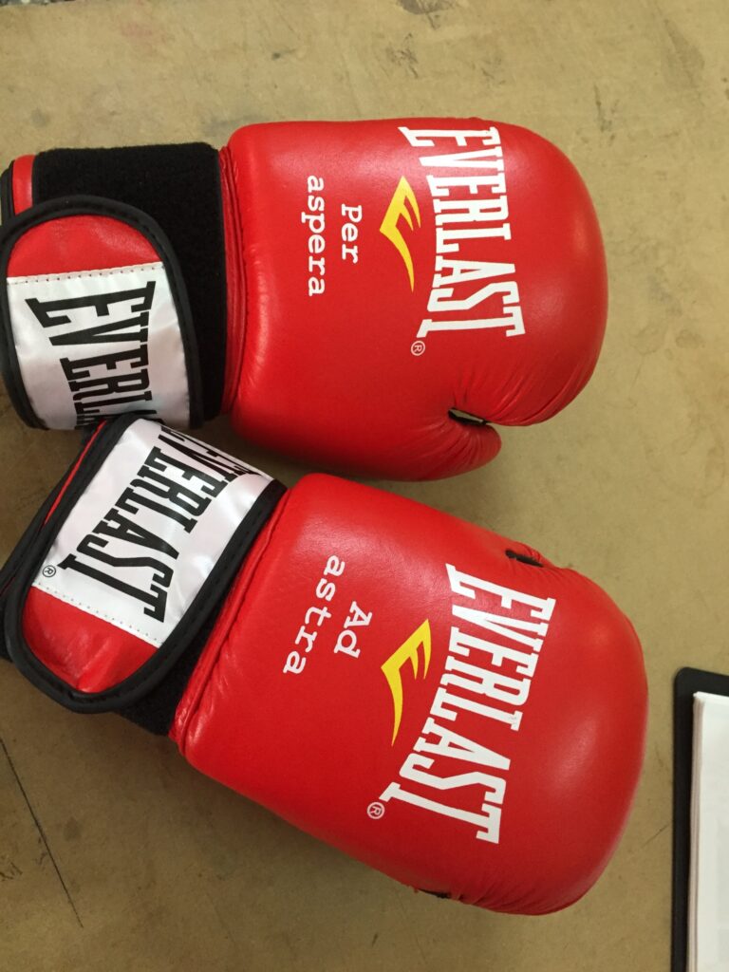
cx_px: 364
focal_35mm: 29
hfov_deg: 48.2
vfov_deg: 61.7
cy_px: 486
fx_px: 814
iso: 200
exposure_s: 1/33
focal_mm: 4.15
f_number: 2.2
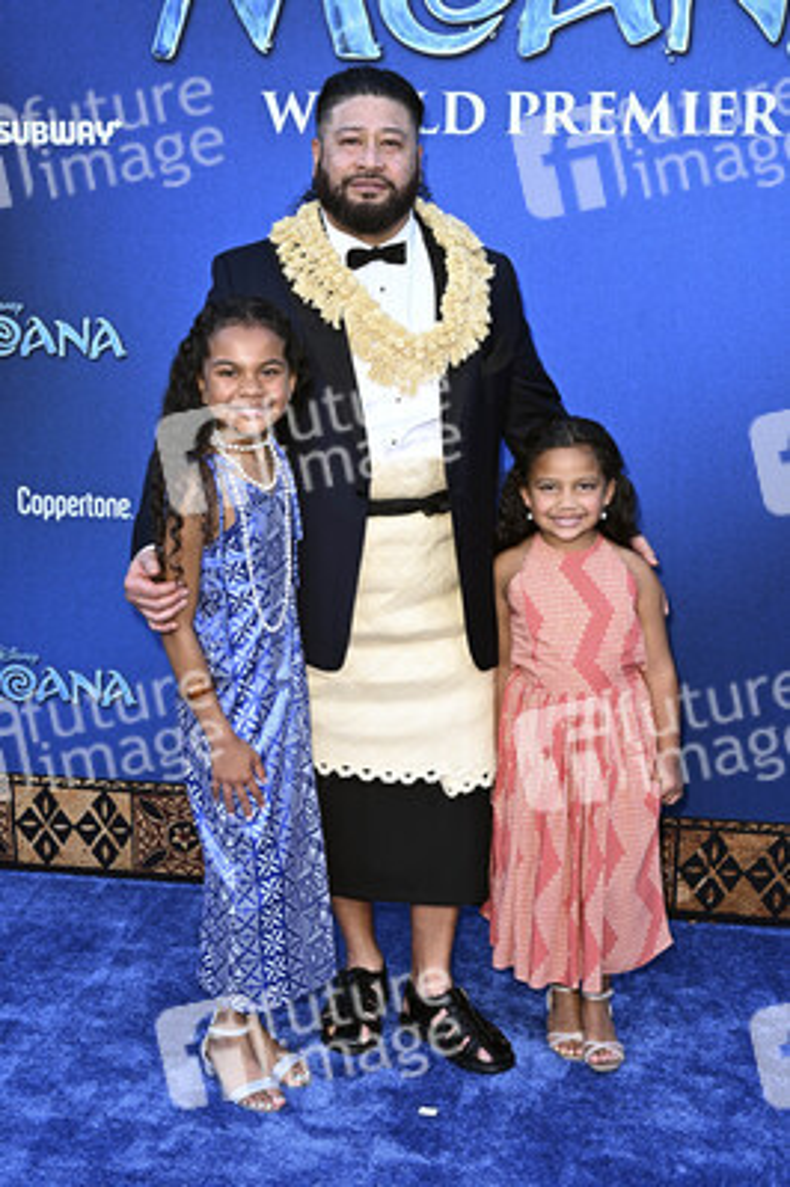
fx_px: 1352
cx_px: 395
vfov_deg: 47.4
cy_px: 594
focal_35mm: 41
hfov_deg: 32.6
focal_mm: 41
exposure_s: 1/250
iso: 800
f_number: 6.3
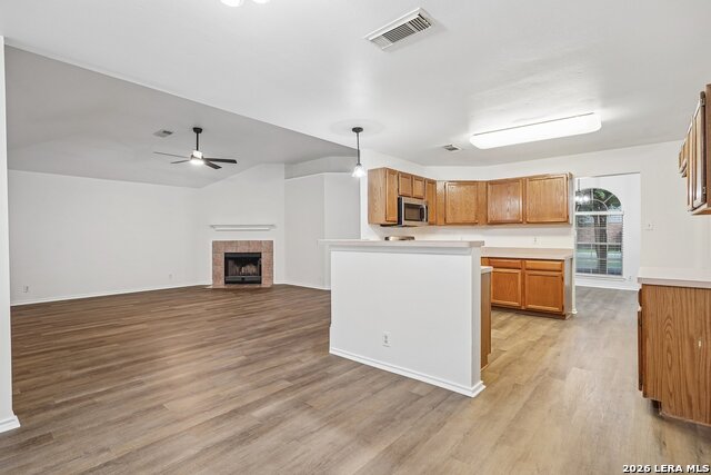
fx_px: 336
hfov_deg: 93.3
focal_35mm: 17
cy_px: 238
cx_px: 356
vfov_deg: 70.5
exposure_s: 1/6
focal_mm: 17
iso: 400
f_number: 8
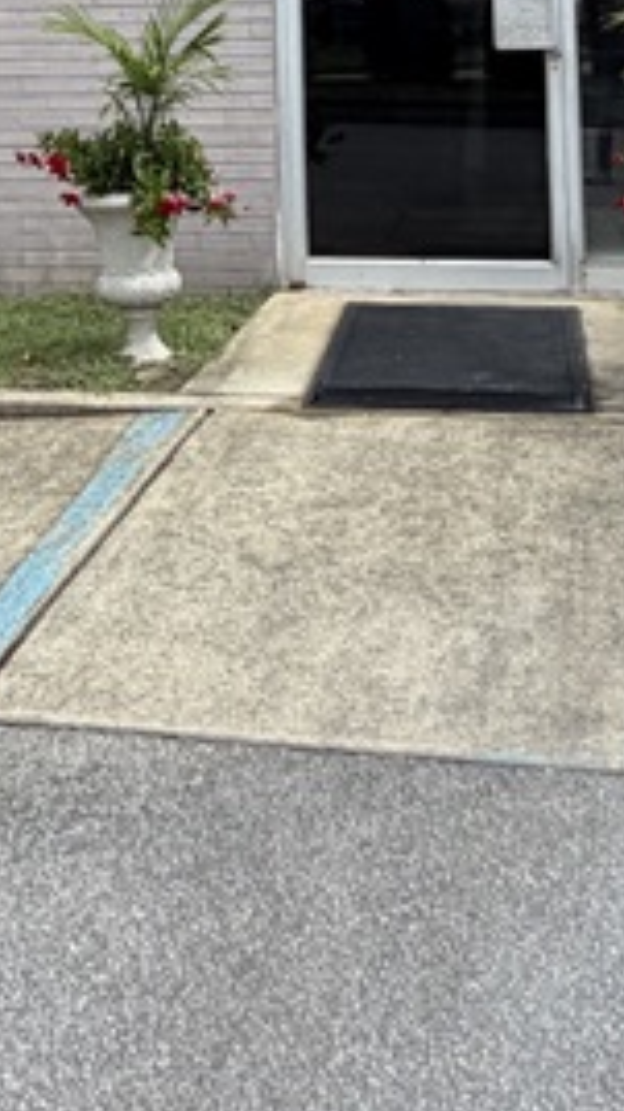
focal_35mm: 58
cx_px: 211
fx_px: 1709
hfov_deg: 20.6
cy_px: -124
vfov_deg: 31.7
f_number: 2.2
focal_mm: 2.22
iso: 25
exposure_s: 1/770
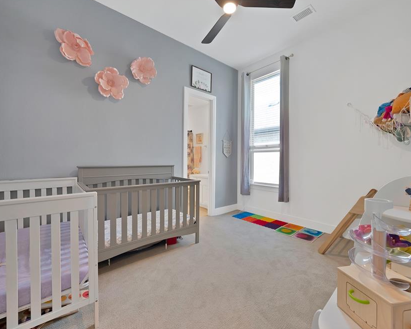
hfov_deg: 100.7
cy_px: 164
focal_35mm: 14
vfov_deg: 88.0
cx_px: 210
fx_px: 170
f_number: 9
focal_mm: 12
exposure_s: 1/5
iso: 640
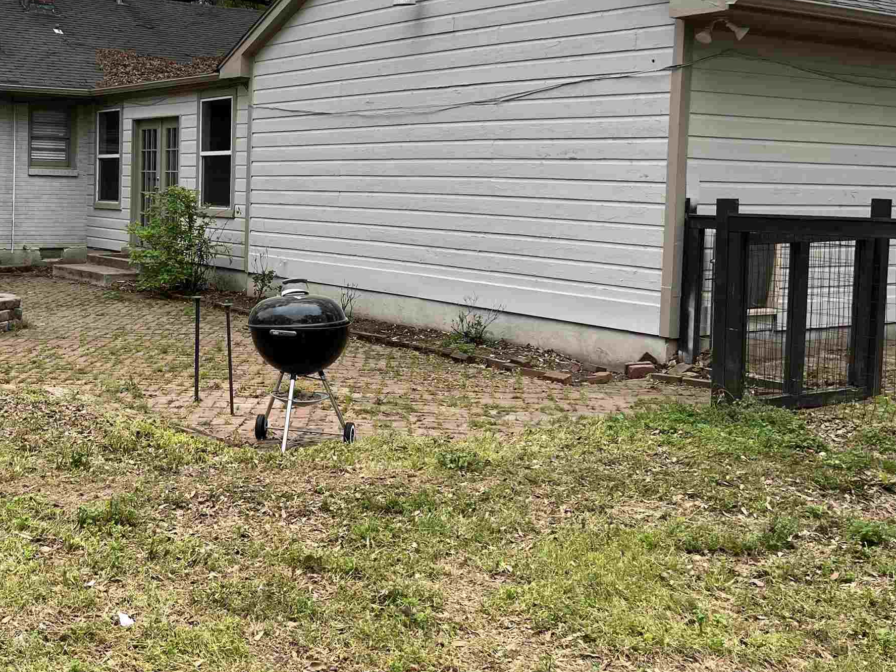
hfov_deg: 40.7
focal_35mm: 45
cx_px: 208
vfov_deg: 32.0
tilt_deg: -3.1
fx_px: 1165
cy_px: 250
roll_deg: -1.0
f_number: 1.6
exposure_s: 1/445
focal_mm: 5.1
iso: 50
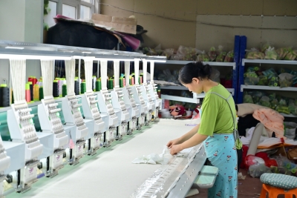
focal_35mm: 64
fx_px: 528
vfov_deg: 21.3
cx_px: 148
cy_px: 99
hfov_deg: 31.4
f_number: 4
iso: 640
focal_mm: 64
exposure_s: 1/100
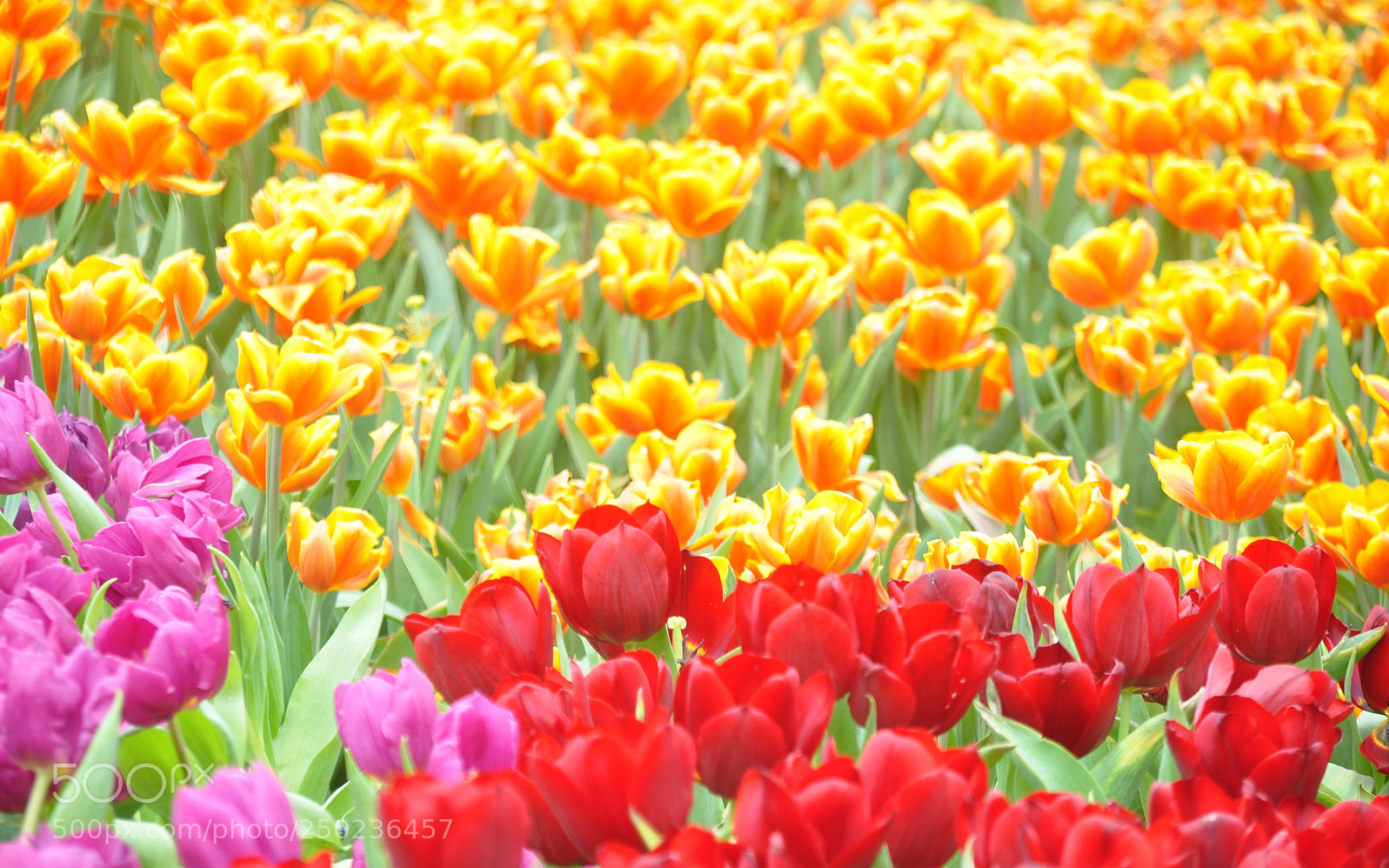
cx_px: 694
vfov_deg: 4.3
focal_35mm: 306
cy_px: 435
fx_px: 11583
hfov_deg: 6.9
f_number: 9
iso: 200
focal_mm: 200
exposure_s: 1/125
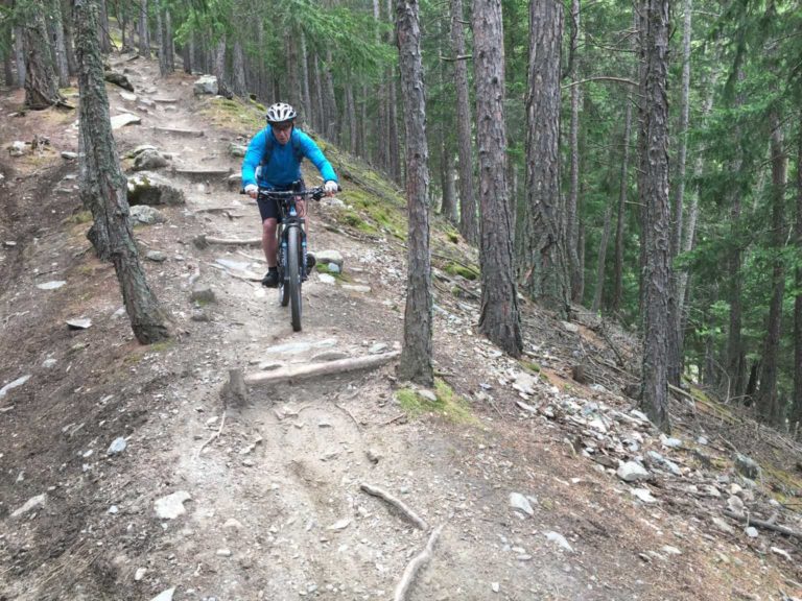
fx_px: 672
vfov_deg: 48.2
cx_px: 401
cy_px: 300
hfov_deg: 61.7
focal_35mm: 29
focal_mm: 4.15
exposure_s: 1/100
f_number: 2.2
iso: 40
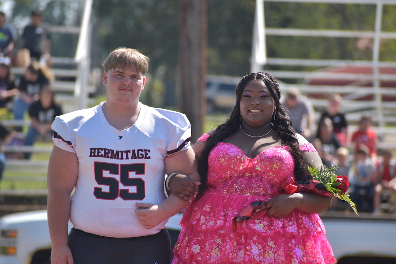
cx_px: 198
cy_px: 132
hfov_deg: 4.6
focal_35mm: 450
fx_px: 4950
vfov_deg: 3.1
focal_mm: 300
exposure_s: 1/1250
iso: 400
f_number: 6.3
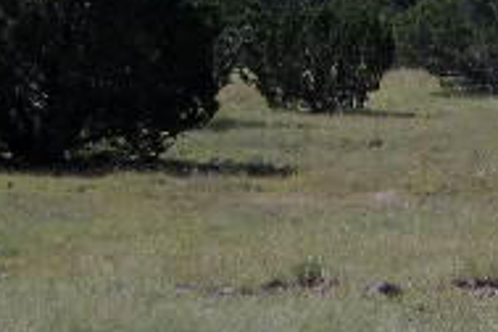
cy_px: 66
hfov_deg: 8.6
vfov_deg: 5.8
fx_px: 3278
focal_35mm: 237
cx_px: 598
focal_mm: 7.6
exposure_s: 1/750
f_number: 3.9
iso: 80
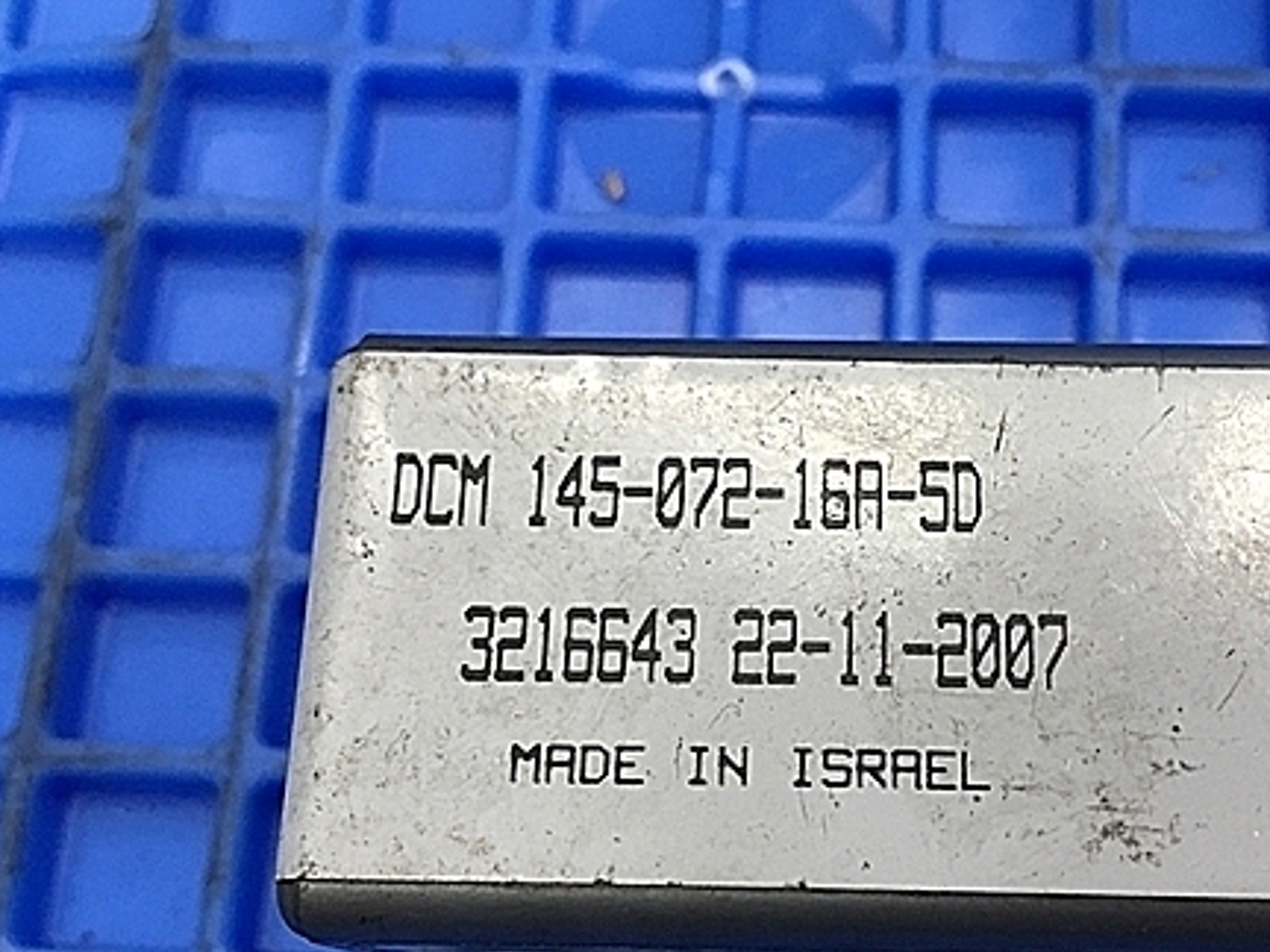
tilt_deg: -73.4
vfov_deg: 33.4
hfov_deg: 43.2
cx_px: 850
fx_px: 1578
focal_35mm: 43
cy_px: 599
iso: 100
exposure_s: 1/30
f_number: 2.2
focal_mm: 4.15
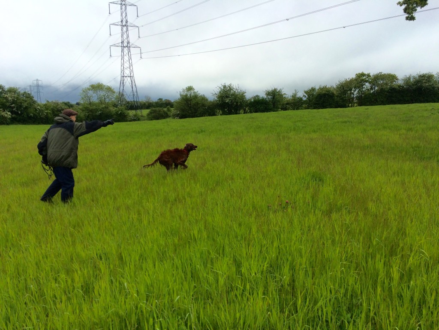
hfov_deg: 61.7
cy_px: 165
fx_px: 368
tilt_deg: -12.1
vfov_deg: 48.2
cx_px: 220
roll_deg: +2.6
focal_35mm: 29
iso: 32
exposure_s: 1/1709
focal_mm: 4.15
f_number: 2.2
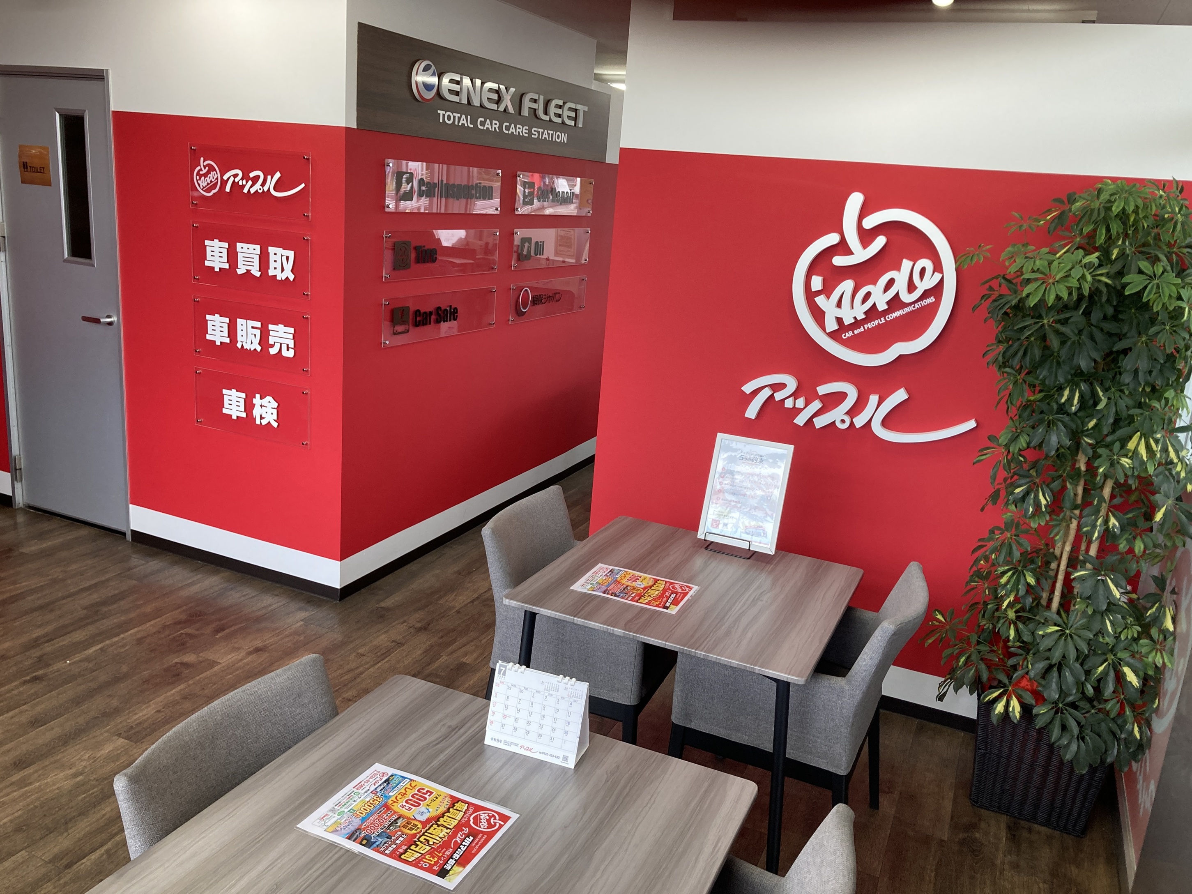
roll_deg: -5.3
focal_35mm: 28
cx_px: 596
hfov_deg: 63.4
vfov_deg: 49.7
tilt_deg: -13.8
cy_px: 447
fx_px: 964
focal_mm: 3.99
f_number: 1.8
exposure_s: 1/100
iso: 80
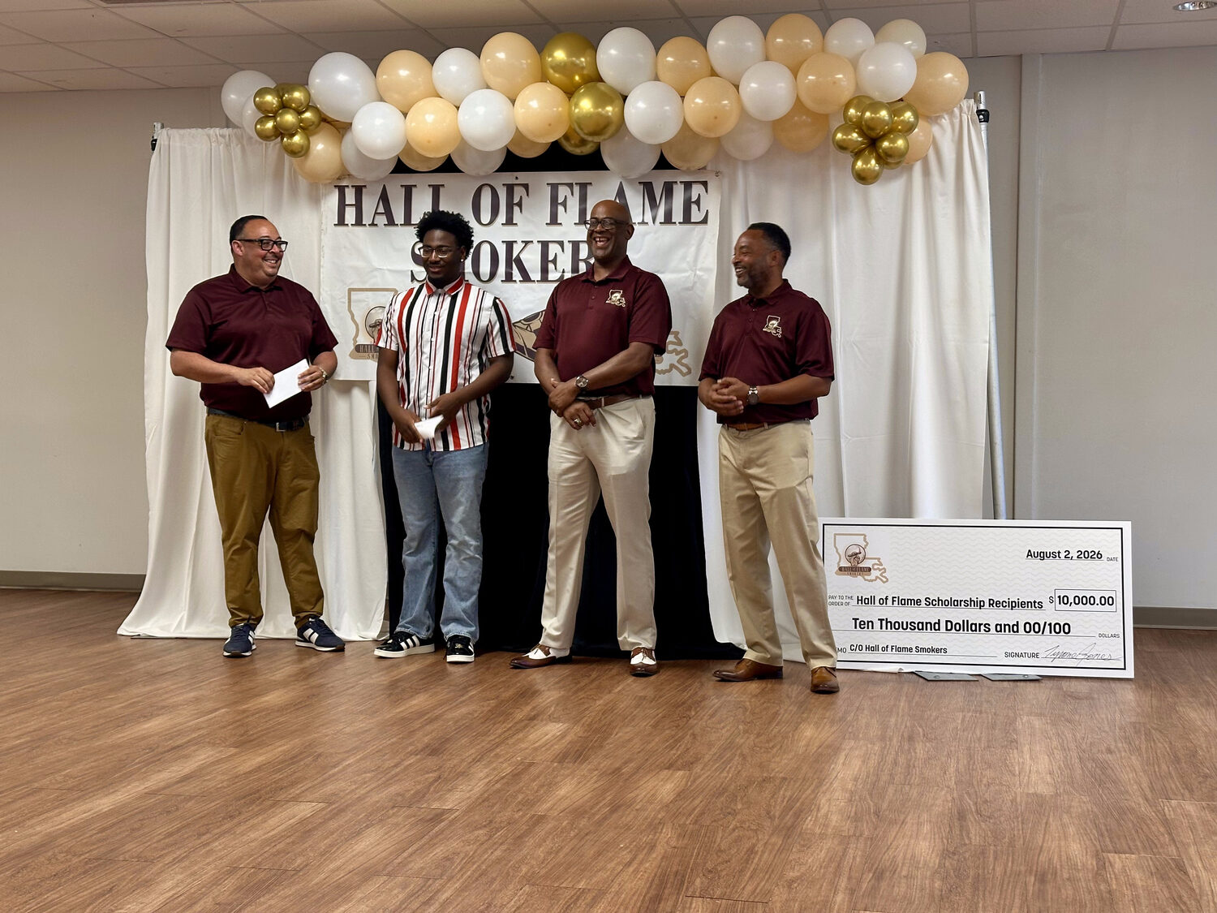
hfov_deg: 39.7
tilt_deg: -2.4
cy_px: 456
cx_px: 608
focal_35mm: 48
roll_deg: -0.1
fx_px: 1688
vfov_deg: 30.3
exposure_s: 1/50
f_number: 1.78
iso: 80
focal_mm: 6.86
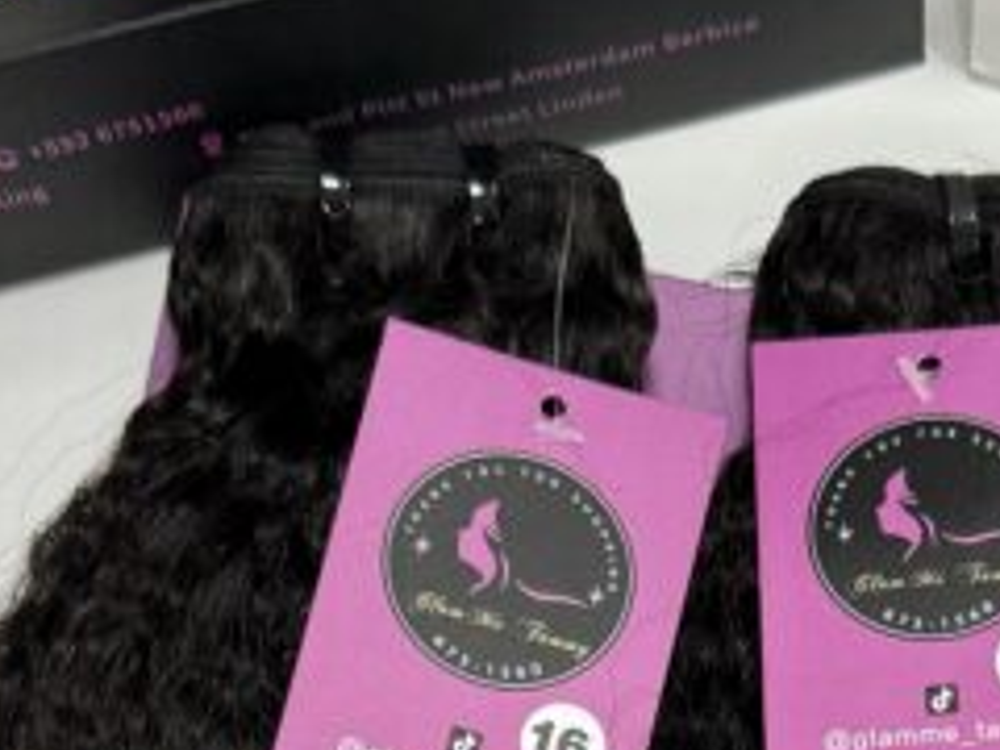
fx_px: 2311
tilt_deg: -79.2
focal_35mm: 80
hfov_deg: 23.8
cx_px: 871
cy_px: 1412
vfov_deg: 15.4
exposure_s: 1/50
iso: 160
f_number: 1.78
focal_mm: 6.76
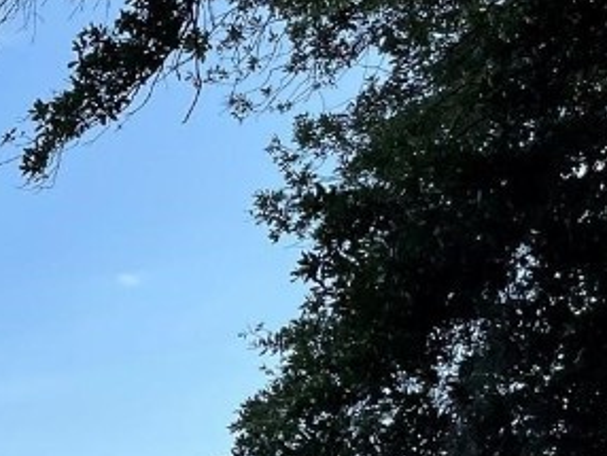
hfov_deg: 17.7
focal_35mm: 93
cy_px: 534
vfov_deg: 15.4
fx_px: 1632
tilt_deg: +8.6
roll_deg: -1.1
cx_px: -420
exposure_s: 1/4292
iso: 32
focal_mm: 4.2
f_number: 1.6
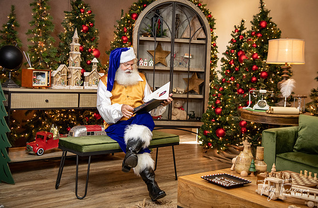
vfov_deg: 27.7
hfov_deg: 41.4
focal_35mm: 48
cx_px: 153
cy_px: 98
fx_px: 421
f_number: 4.5
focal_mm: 46
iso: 1250
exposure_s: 1/100
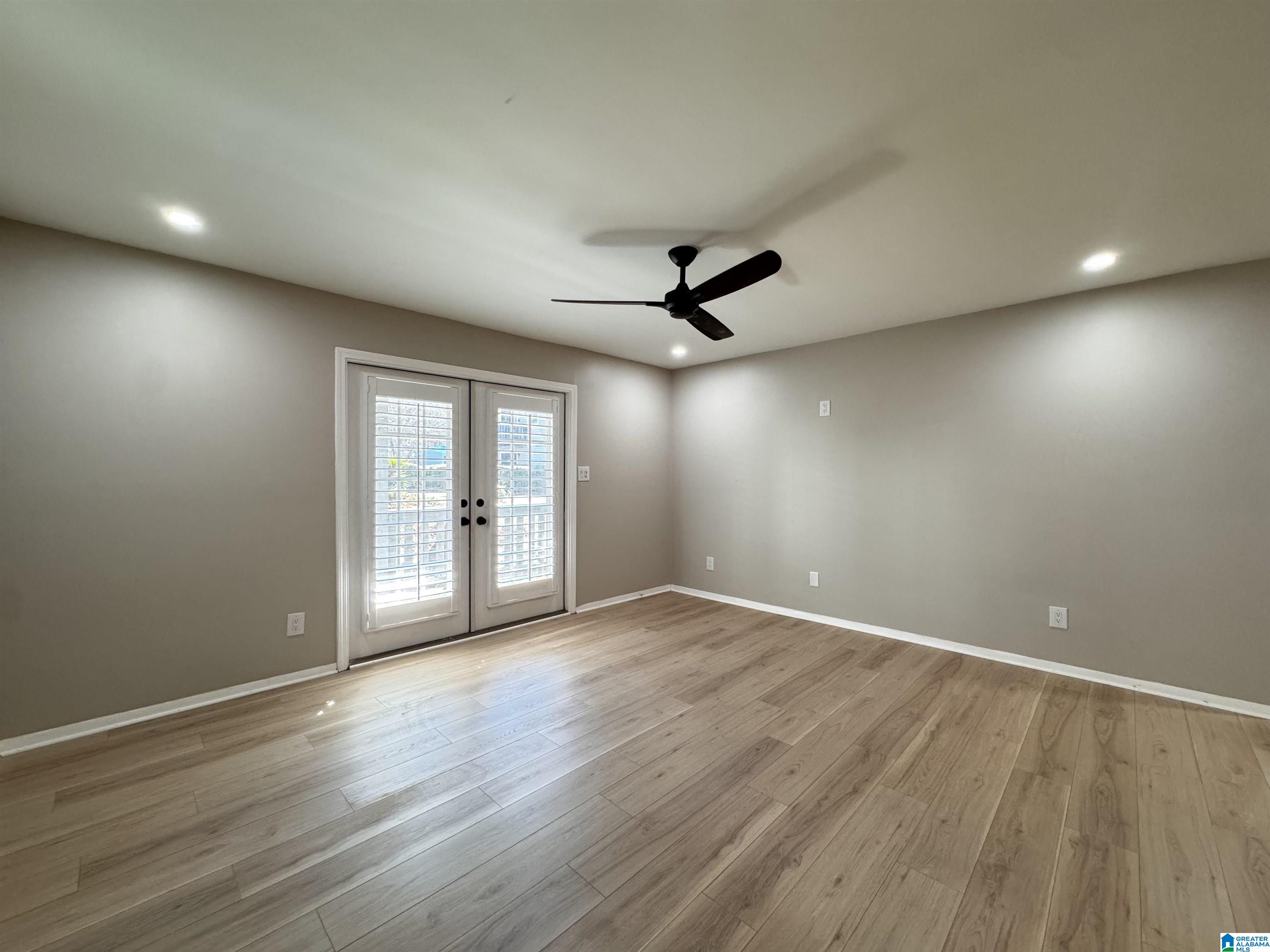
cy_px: 476
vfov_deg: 85.7
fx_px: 514
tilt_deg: -0.6
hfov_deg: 102.1
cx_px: 635
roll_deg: -0.1
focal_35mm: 14
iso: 320
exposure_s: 1/120
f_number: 2.2
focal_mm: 2.22
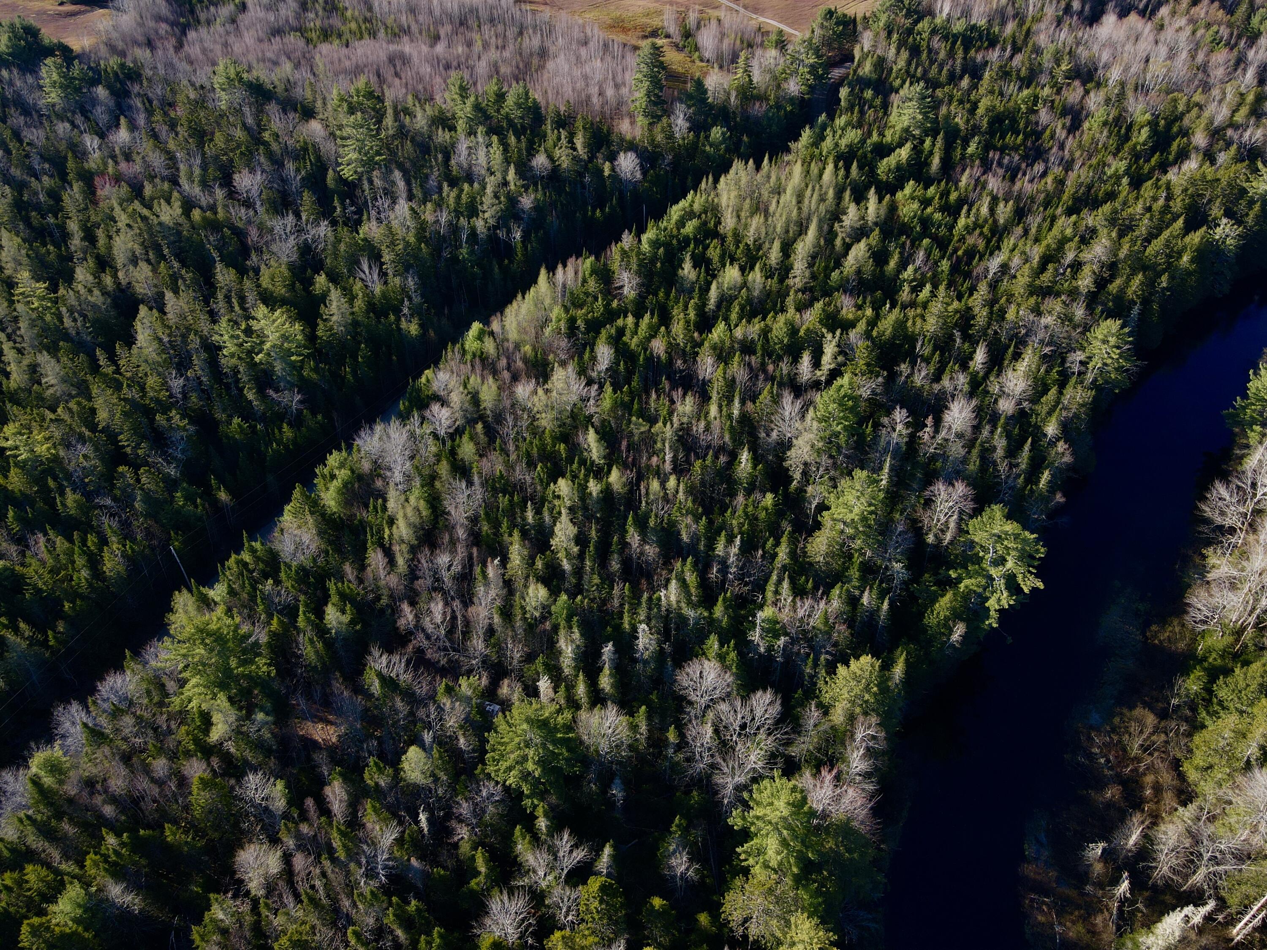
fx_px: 878
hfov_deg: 71.6
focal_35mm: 24
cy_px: 475
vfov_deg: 56.8
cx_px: 634
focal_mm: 4.5
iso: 100
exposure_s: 1/125
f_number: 2.8
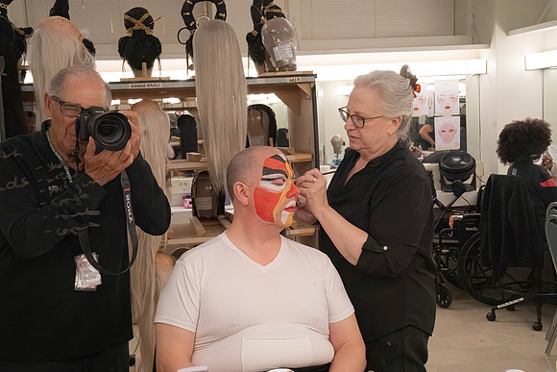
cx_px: 278
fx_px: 851
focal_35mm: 55
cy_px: 186
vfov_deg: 24.6
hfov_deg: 36.2
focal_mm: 55
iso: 16000
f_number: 11
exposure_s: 1/500
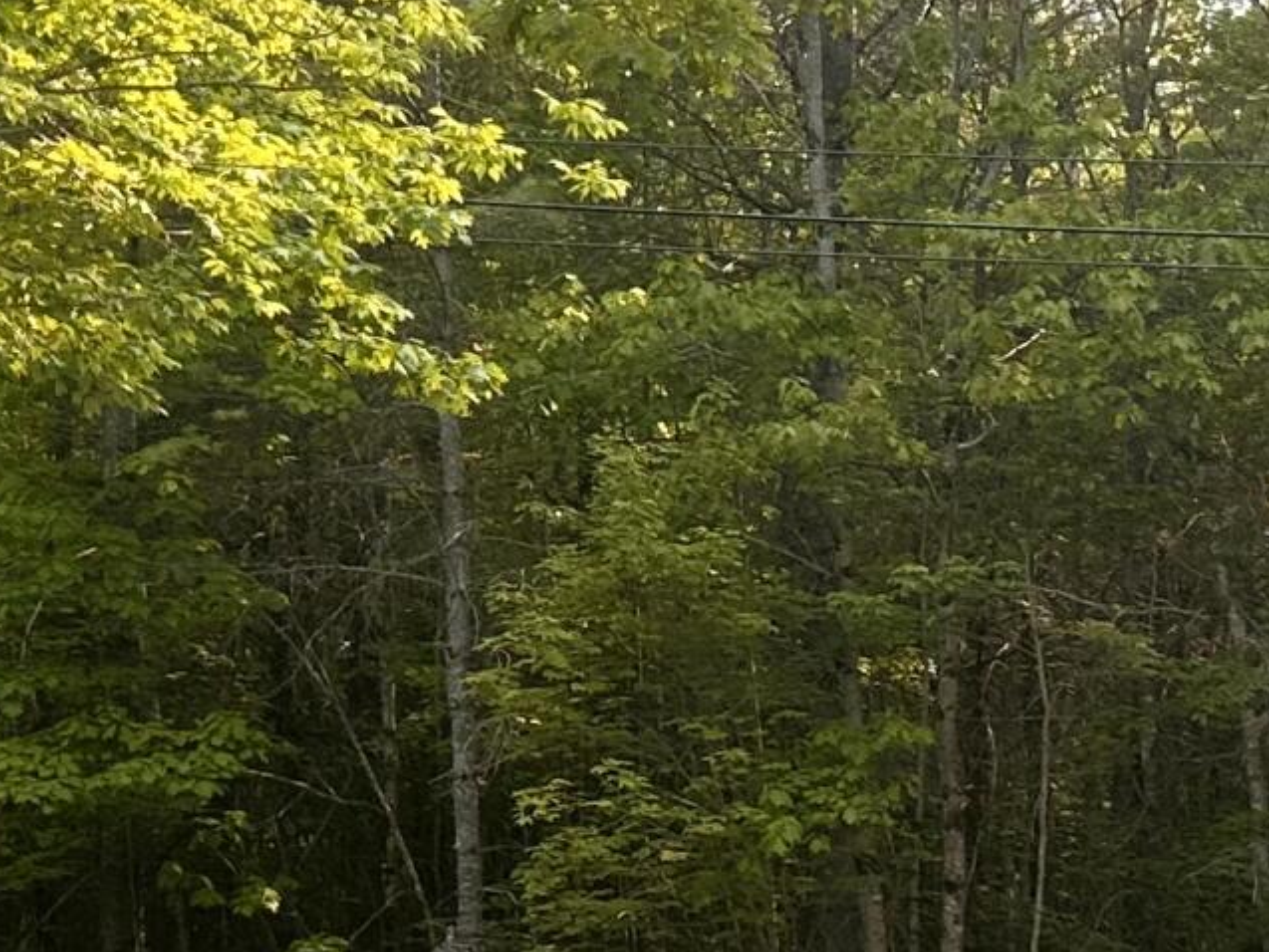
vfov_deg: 13.0
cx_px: 1526
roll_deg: +0.0
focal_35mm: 113
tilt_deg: +5.6
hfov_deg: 16.7
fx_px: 4143
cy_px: 932
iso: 80
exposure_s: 1/433
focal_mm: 6.86
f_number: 1.78
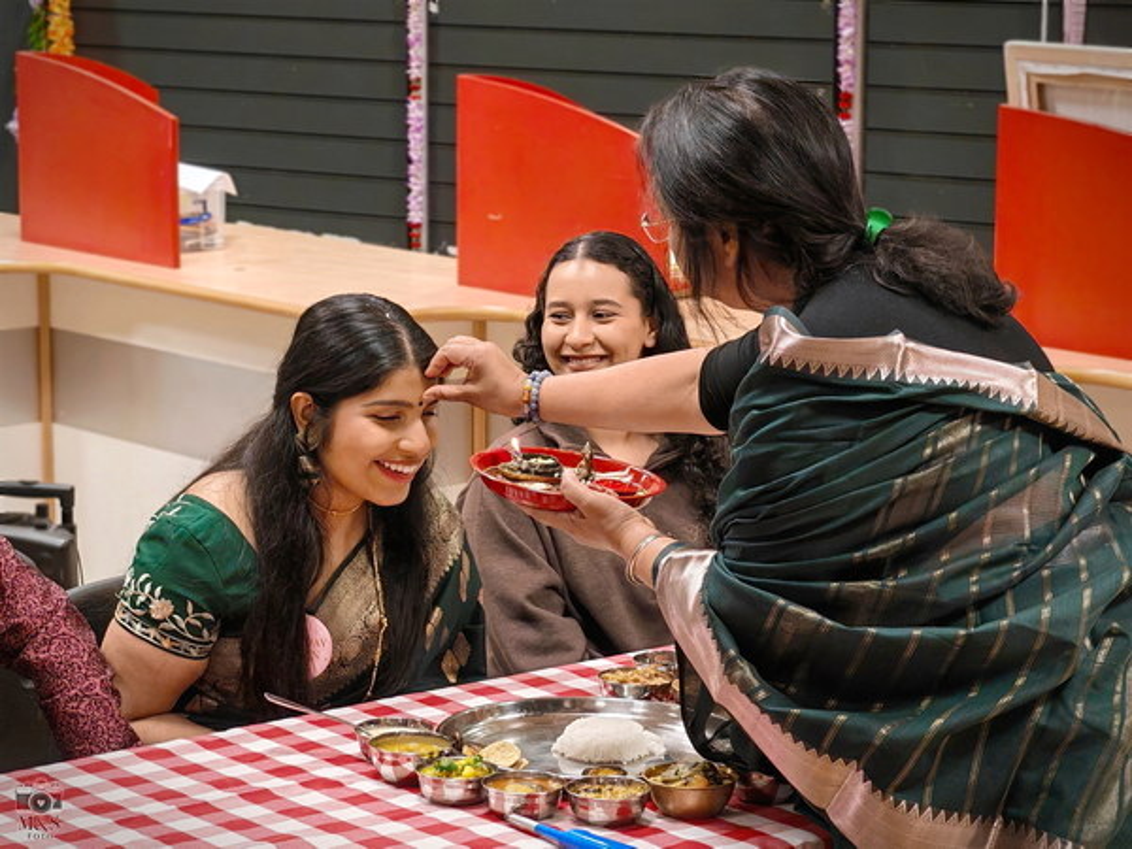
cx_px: 566
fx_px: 2355
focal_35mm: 72
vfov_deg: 20.4
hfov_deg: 27.0
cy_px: 424
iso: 1600
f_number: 2.6
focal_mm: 15.38
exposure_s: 1/50
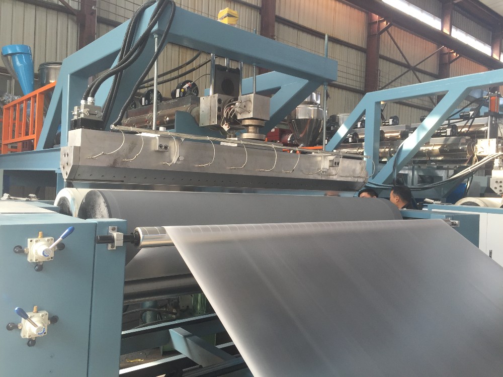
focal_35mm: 29
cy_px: 188
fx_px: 421
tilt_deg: +0.4
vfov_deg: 48.2
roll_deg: -3.3
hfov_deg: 61.7
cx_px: 252
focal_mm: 4.15
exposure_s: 1/50
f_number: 2.2
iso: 40
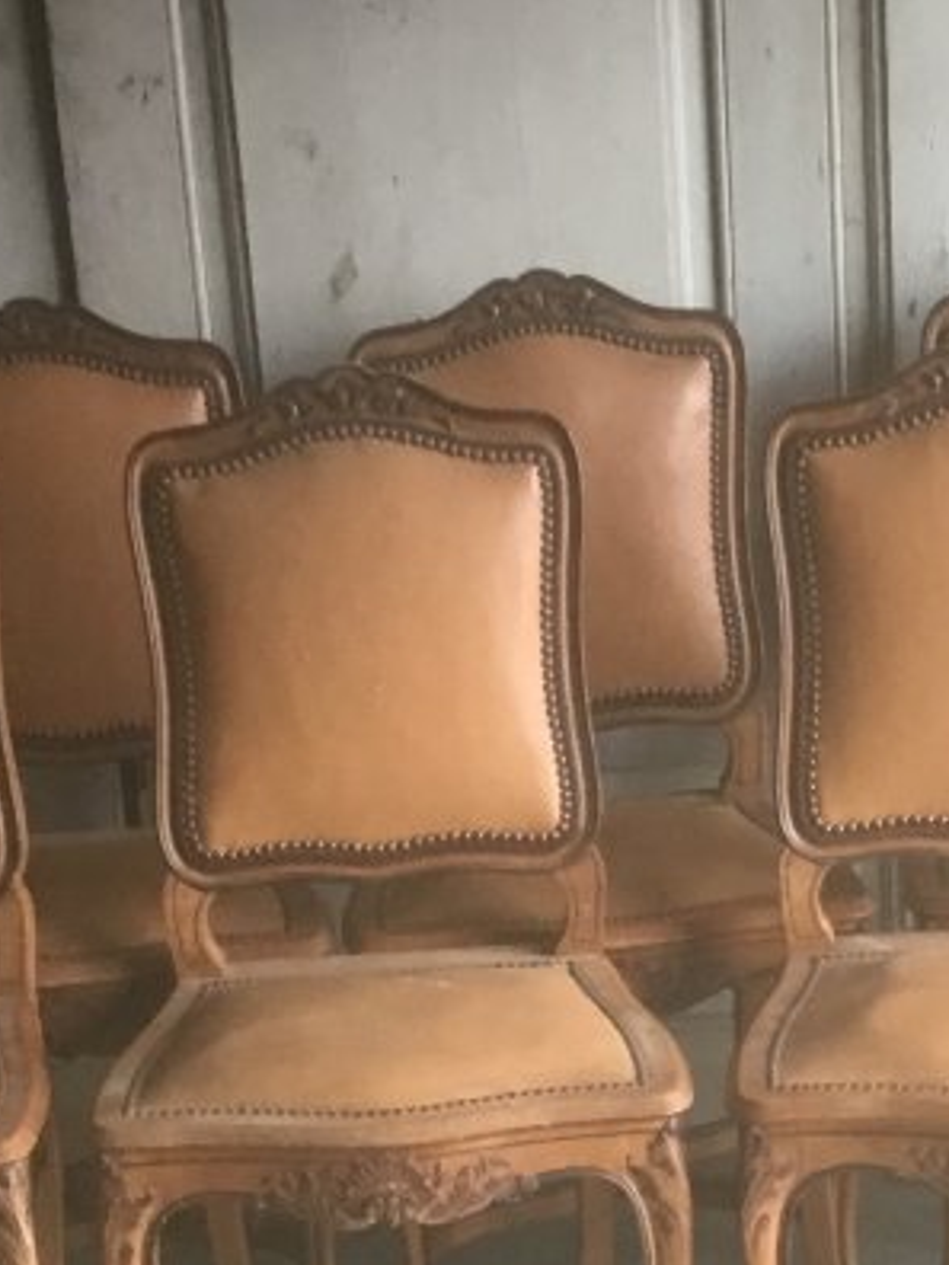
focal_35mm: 94
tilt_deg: -24.8
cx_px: 674
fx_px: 3436
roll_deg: +1.8
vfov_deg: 20.1
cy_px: 1300
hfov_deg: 15.7
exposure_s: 1/33
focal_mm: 3.3
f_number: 2.4
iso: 125
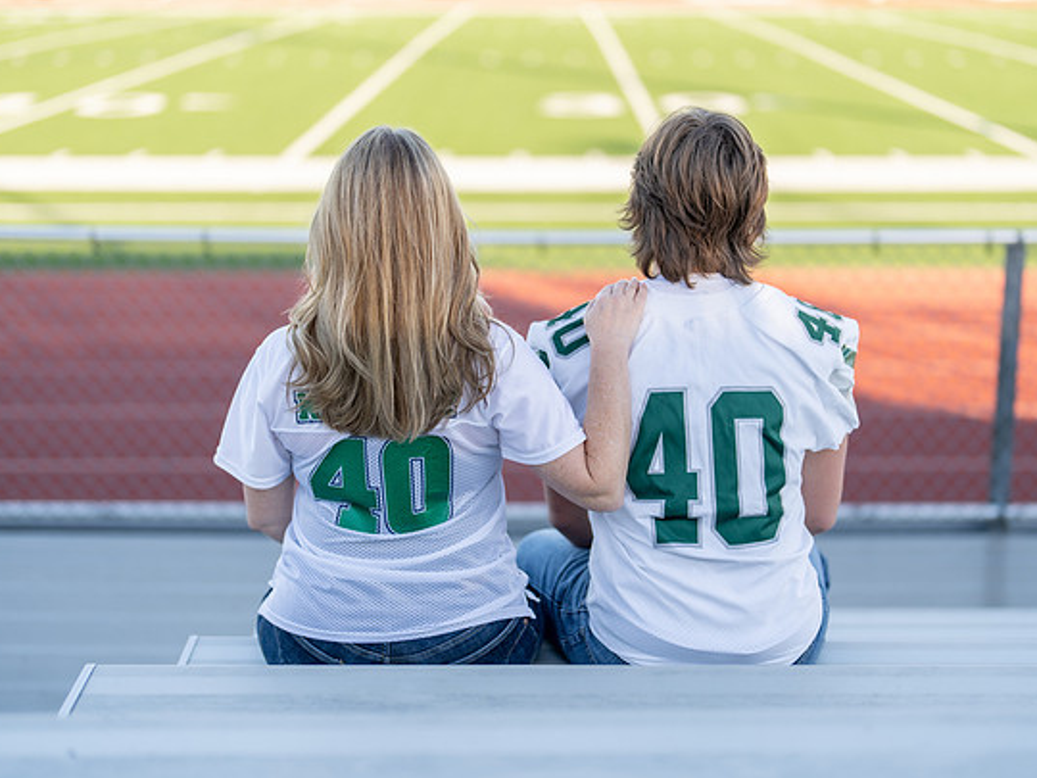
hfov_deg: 32.2
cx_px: 567
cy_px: 385
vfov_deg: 24.4
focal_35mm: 60
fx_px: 1797
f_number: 1.2
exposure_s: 1/1600
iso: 100
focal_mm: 50
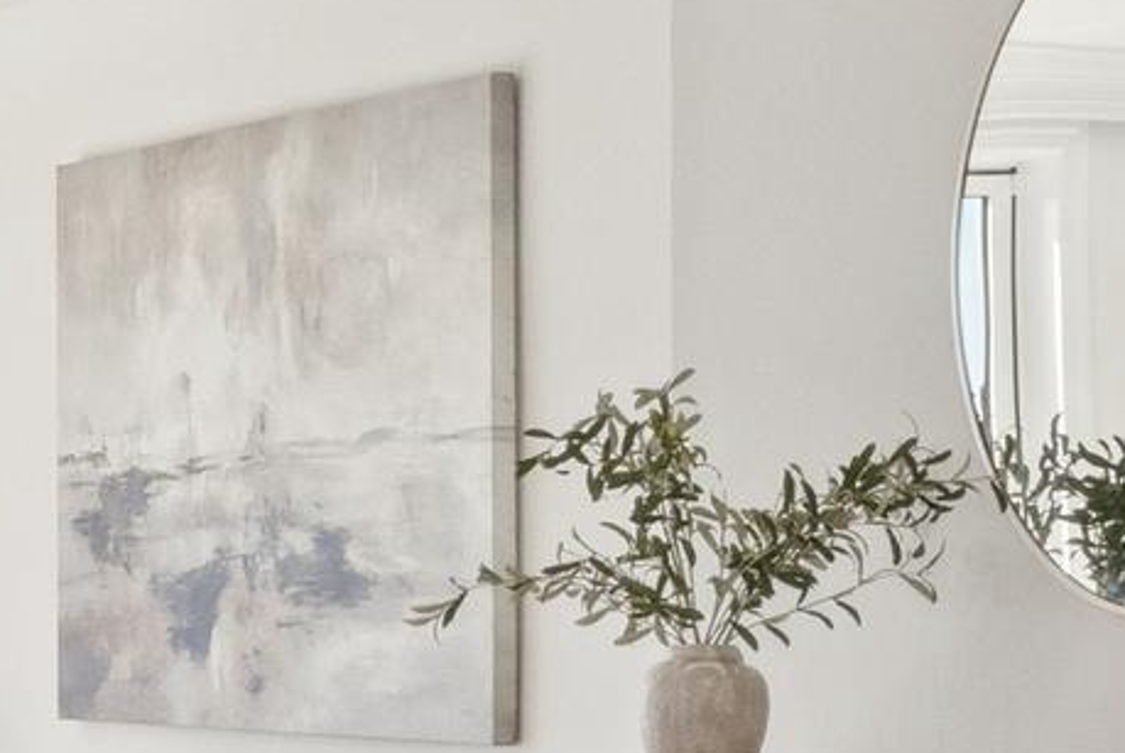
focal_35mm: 156
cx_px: -304
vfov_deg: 8.8
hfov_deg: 12.8
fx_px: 4880
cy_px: 639
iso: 2500
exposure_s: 1/160
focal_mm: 35
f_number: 18
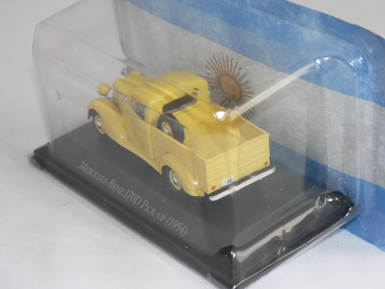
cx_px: 192
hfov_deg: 22.5
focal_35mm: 87
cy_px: 144
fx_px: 968
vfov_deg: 17.0
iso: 80
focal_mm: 14.5
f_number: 3.2
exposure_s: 1/60
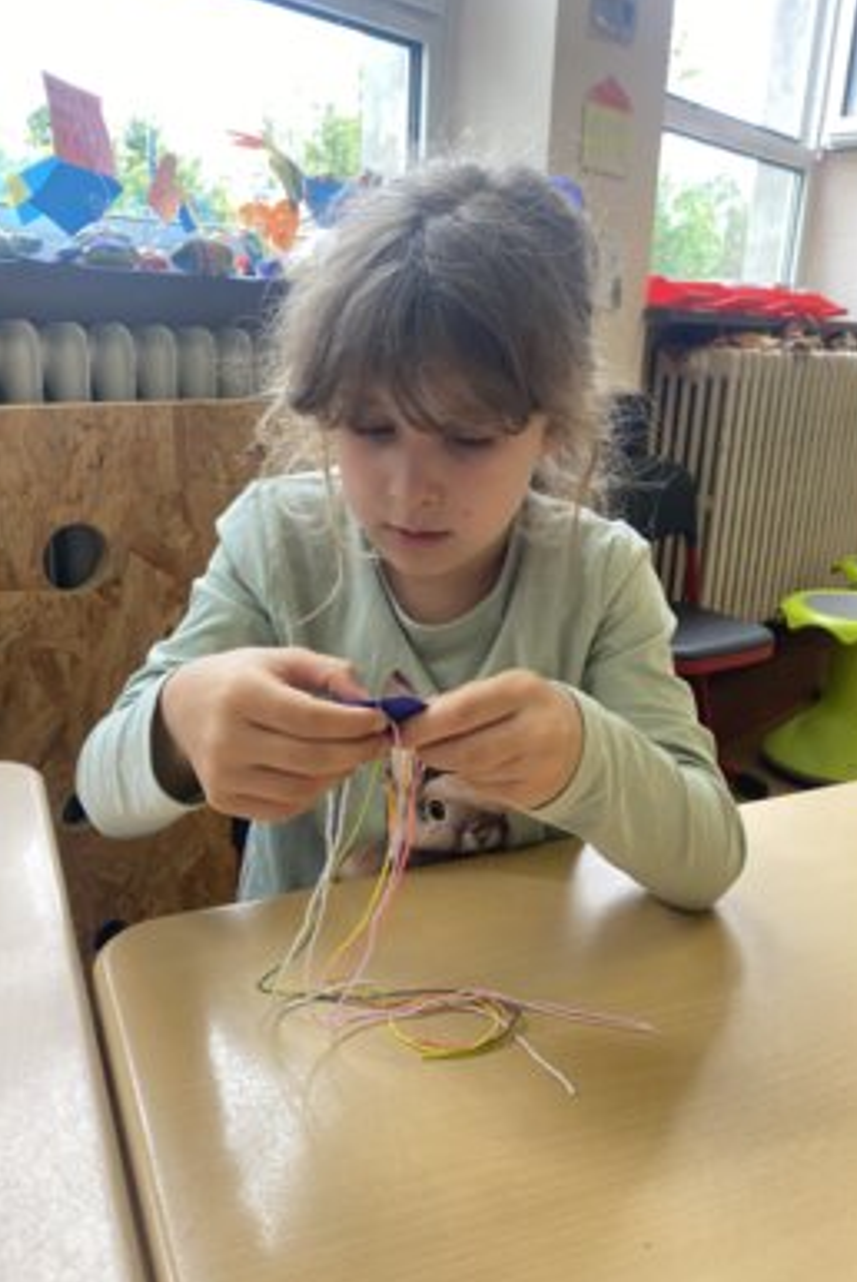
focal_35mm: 28
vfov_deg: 65.4
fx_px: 998
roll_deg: -3.7
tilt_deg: -16.4
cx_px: 442
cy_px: 628
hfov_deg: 46.5
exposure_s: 1/100
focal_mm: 4.25
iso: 64
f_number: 1.8
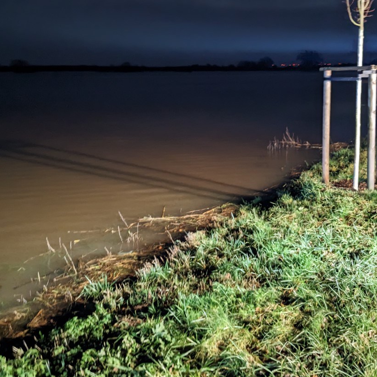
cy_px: 144
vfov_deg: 39.8
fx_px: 518
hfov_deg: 40.0
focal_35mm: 42
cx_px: 176
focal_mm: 4.38
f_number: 1.73
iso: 593
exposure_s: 1/6.25
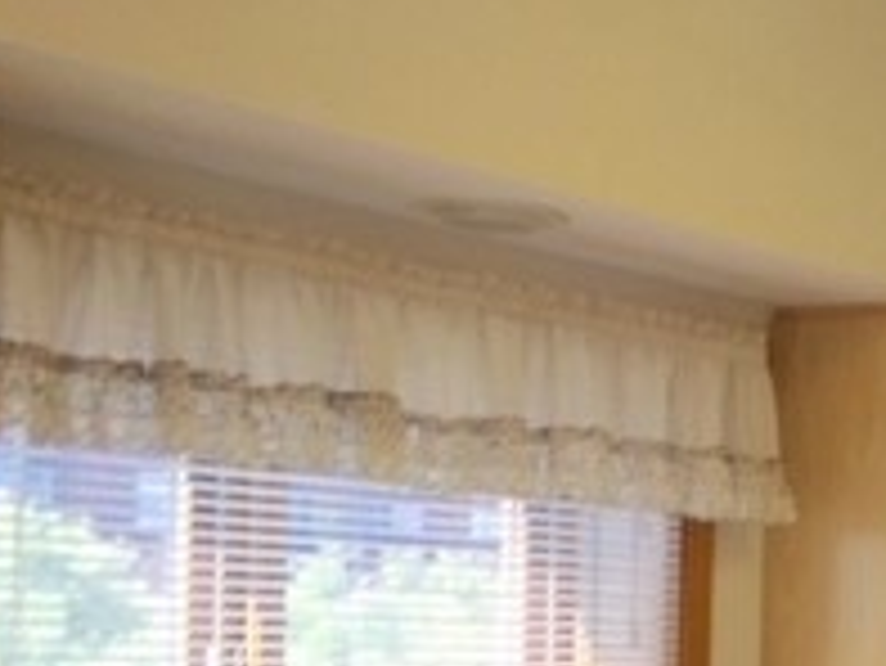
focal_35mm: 94
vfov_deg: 15.4
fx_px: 2407
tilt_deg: -1.7
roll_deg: -1.6
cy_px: 702
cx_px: 1232
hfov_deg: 18.9
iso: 32
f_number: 2.2
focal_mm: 4.15
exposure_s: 1/60
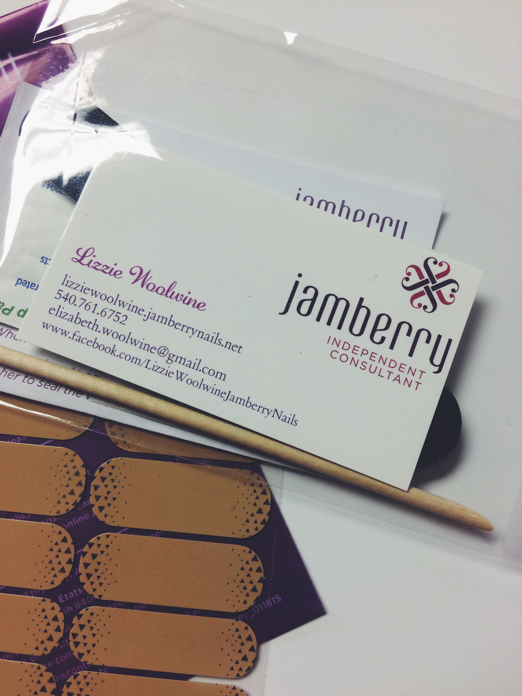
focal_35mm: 29
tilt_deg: -74.0
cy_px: 348
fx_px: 583
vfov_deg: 61.7
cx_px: 261
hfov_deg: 48.2
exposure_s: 1/30
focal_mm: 4.15
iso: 32
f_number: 2.2
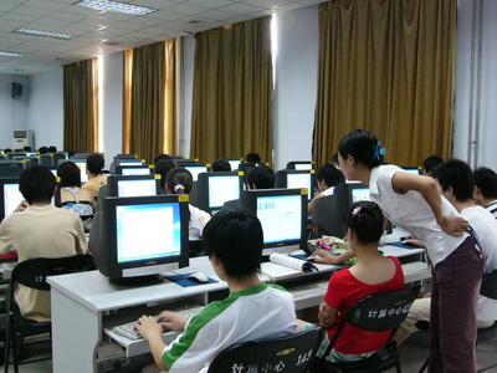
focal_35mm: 39
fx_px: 560
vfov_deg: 36.8
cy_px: 186
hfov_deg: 47.9
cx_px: 248
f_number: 2.9
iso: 200
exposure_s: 1/13
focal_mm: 6.5
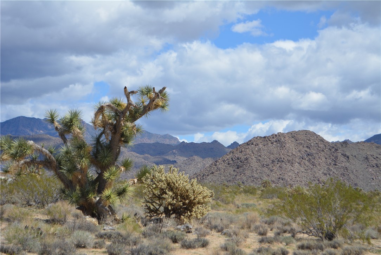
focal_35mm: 82
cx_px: 190
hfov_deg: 24.6
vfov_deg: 16.6
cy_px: 128
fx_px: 874
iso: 400
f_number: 7.1
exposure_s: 1/1600
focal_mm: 55
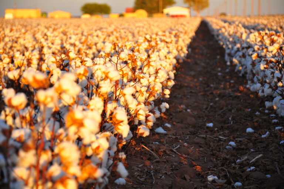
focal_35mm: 158
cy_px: 94
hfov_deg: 13.1
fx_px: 1241
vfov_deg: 8.7
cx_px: 142
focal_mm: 105
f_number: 5.6
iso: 200
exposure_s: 1/200
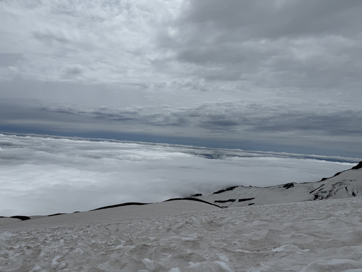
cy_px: 136
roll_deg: -4.0
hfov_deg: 71.6
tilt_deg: +1.9
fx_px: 251
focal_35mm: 24
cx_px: 181
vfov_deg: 56.8
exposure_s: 1/32258
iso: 64
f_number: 1.78
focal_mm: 6.76
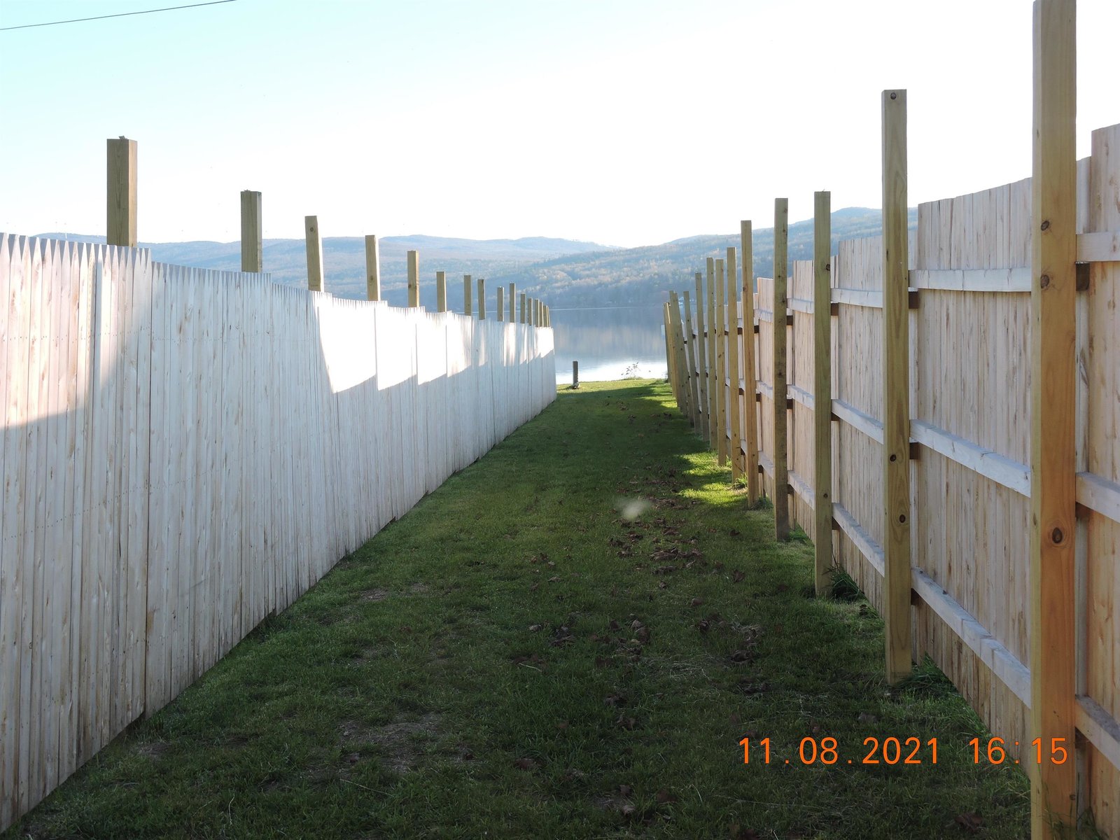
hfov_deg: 38.2
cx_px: 560
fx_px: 1618
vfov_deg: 29.1
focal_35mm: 50
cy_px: 420
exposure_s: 1/200
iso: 100
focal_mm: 9
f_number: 4
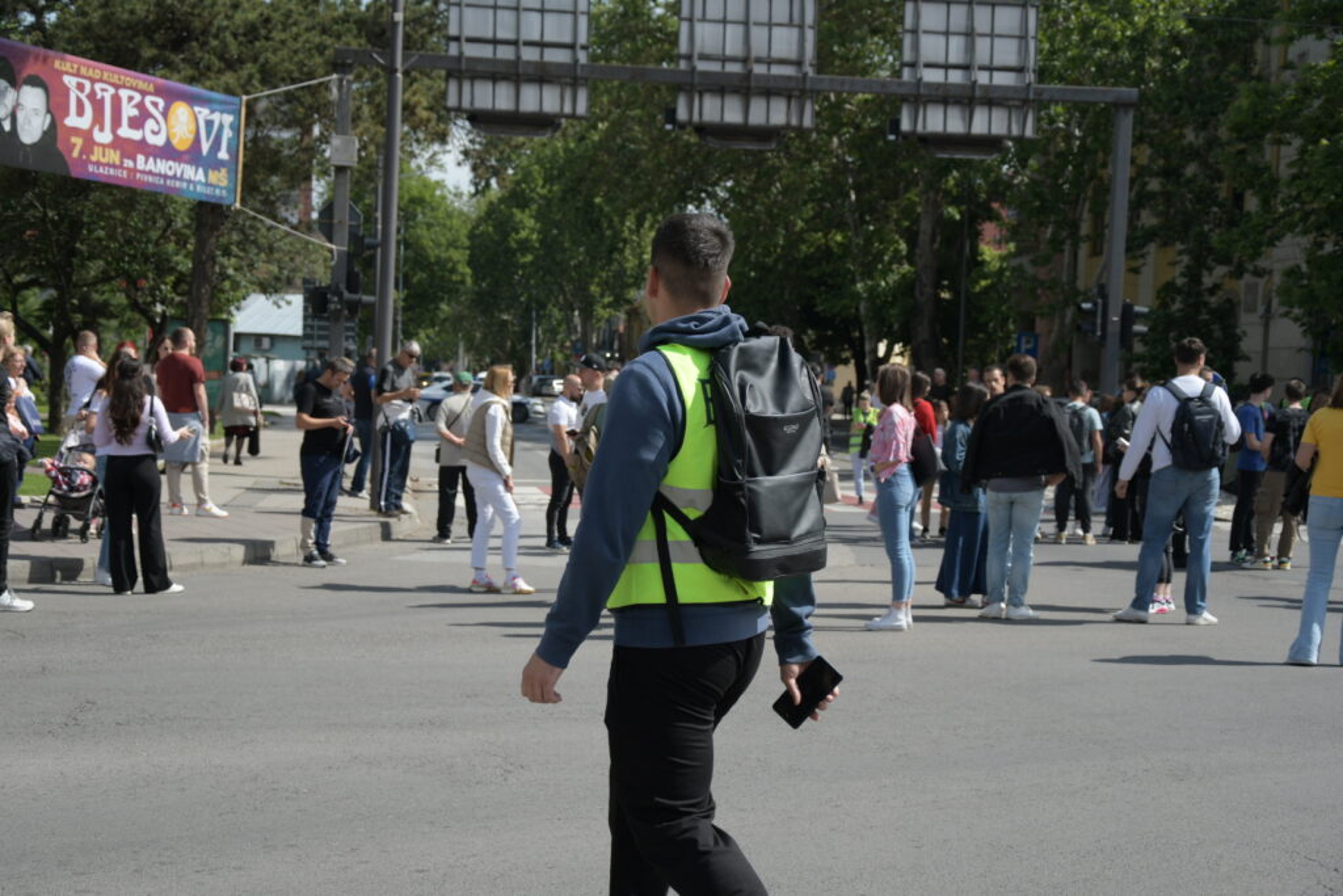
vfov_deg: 21.6
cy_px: 448
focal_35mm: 63
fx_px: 2350
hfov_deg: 31.9
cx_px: 672
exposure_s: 1/1000
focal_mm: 42
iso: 160
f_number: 4.8
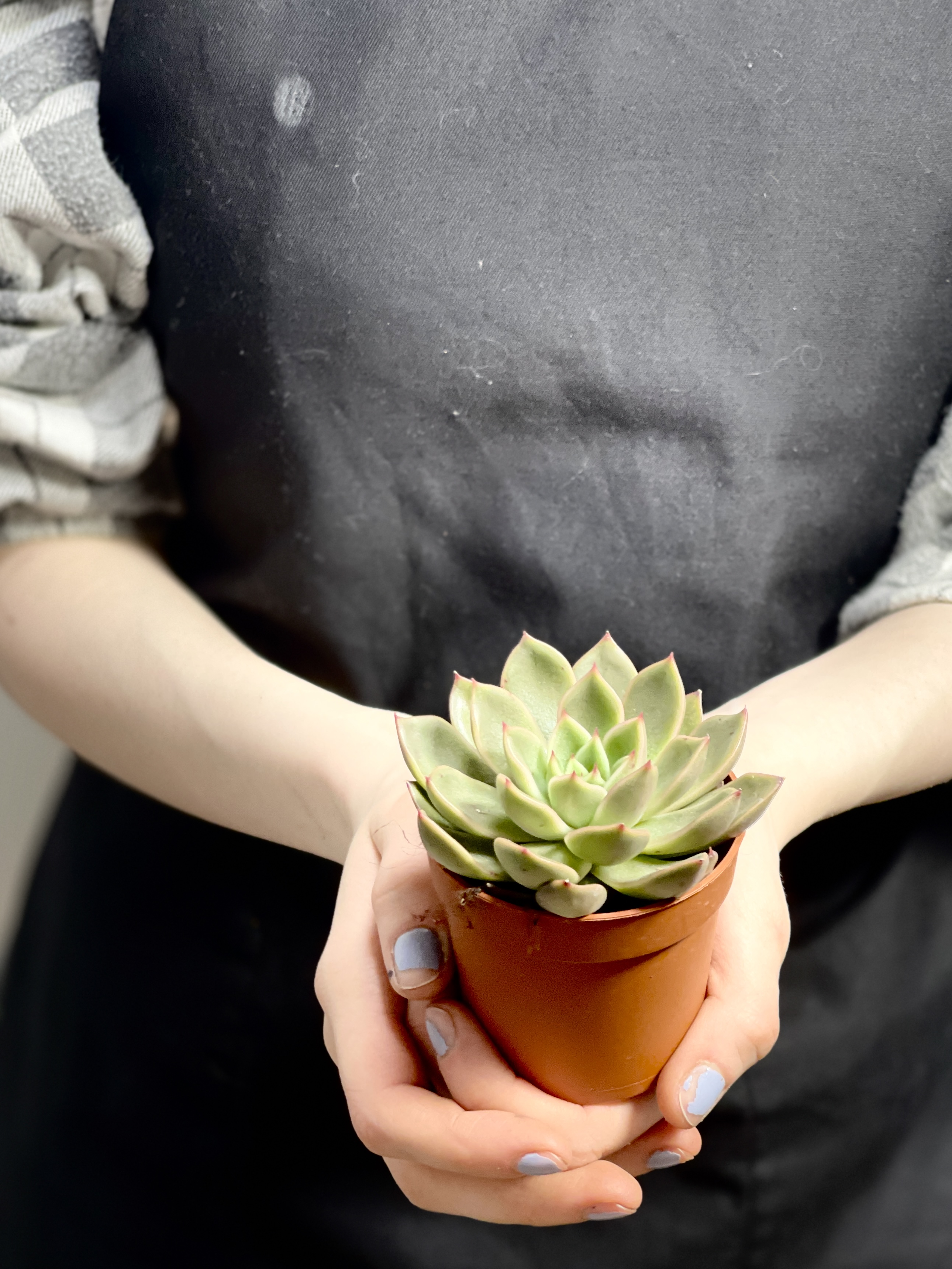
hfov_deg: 19.6
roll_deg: +2.0
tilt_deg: -25.3
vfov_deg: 26.0
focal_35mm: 75
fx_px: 2751
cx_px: 552
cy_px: 738
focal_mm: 7.5
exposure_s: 1/50
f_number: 2.2
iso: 160
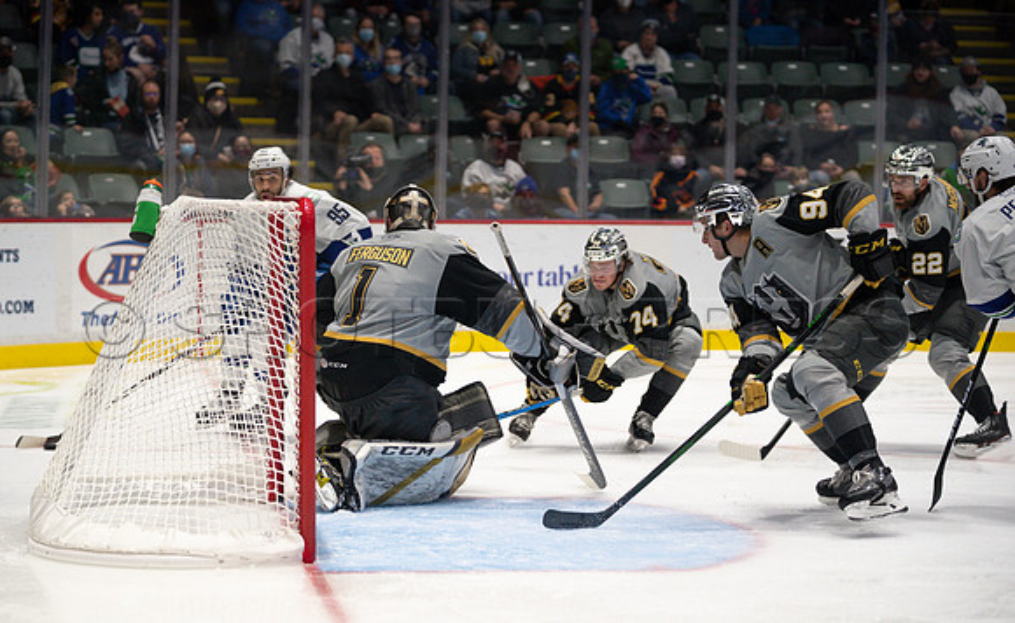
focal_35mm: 103
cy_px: 353
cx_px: 467
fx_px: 2845
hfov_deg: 20.2
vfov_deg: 12.5
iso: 2000
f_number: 2.8
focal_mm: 93
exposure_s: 1/1000
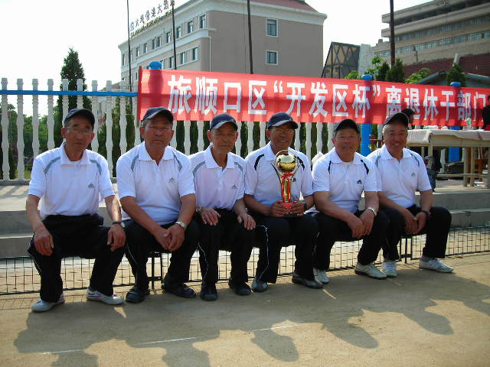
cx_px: 245
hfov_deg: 49.0
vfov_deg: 37.7
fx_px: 538
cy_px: 184
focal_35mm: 38
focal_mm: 6.3
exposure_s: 1/432
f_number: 3.2
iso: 50
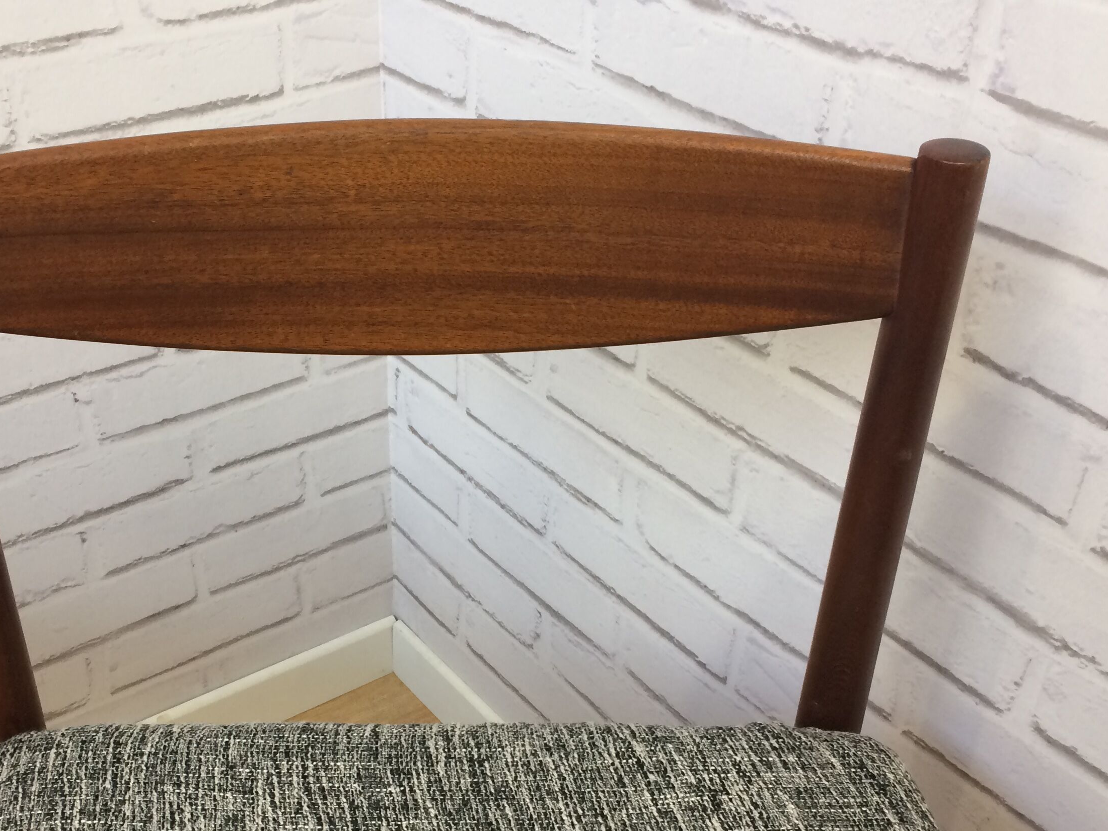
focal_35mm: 43
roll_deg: -1.3
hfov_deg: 43.6
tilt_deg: -36.7
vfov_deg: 33.4
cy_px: 536
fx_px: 1376
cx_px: 432
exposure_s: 1/33
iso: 40
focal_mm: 4.15
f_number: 2.2
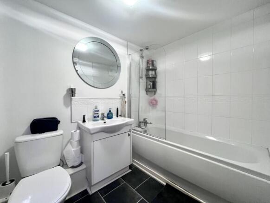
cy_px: 102
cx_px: 135
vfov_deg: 90.0
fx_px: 101
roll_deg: -0.4
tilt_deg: -1.2
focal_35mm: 13
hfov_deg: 106.2
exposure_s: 1/50
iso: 400
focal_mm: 1.57
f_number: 1.8
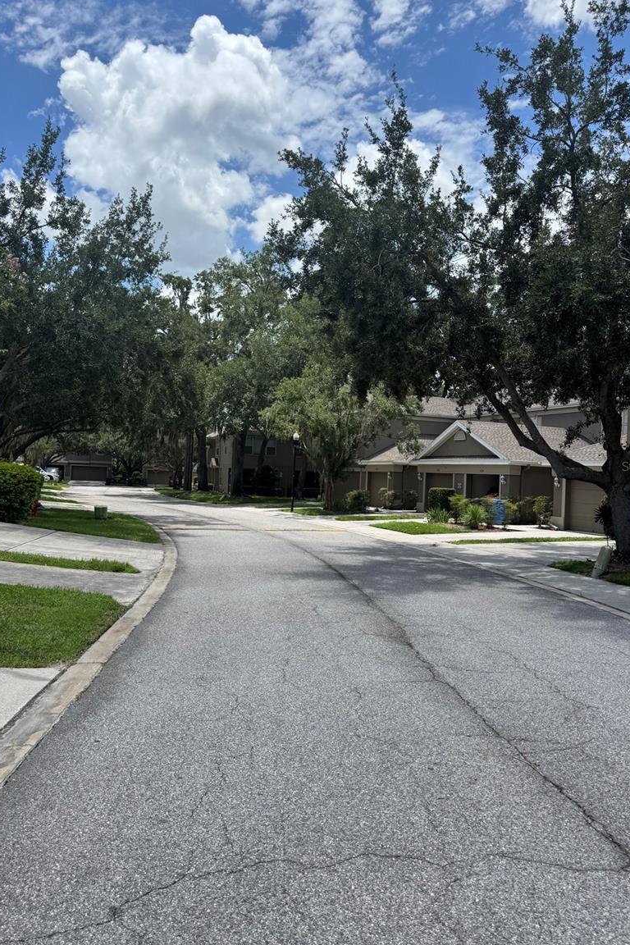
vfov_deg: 69.4
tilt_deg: +0.5
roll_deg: -1.7
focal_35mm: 26
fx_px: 682
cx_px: 311
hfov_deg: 49.6
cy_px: 466
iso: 80
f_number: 1.78
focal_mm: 6.76
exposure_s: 1/3413
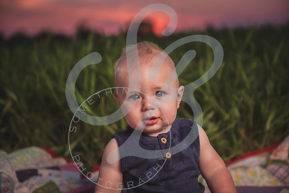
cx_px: 144
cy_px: 96
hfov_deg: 28.8
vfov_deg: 19.5
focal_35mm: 70
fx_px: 562
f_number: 2.8
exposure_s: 1/1000
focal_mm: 70
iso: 200
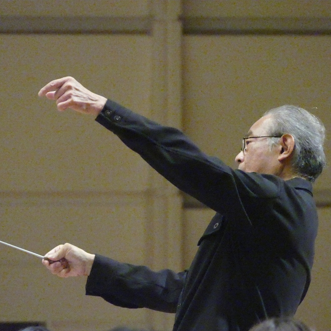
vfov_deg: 4.3
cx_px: 167
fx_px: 4360
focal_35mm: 403
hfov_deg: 4.3
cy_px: 166
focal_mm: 114.8
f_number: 4
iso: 12800
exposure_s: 1/640
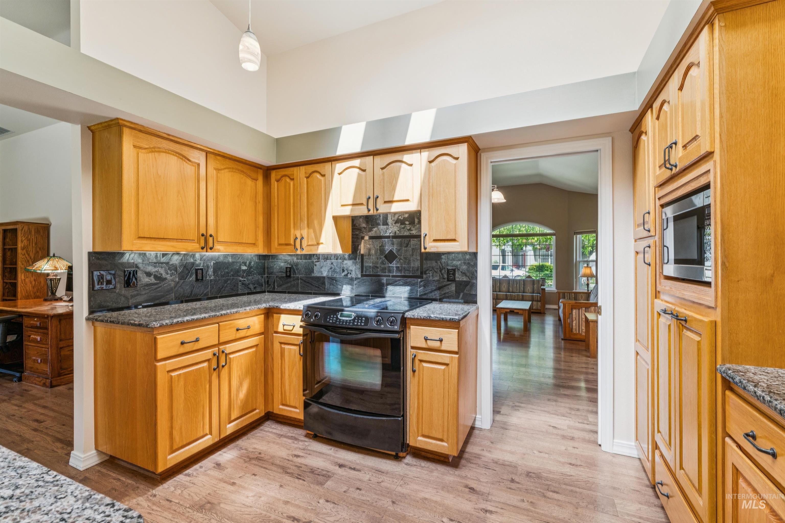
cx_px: 392
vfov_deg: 74.1
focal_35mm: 16
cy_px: 262
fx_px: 347
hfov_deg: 97.1
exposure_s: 1/20
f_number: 13
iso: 400
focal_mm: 15.9
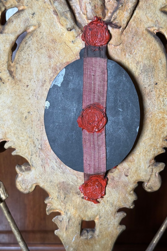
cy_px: 125
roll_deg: +0.2
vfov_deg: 38.9
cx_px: 92
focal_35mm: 51
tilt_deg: -14.4
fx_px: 355
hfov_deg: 26.5
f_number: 1.78
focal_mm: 6.76
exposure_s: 1/121
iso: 64
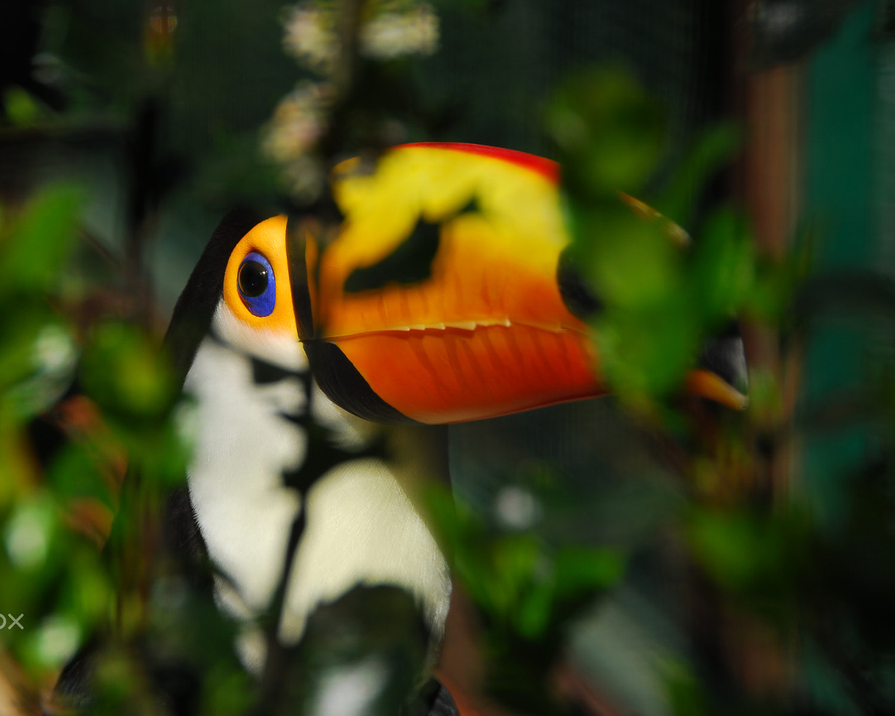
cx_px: 394
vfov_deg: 6.1
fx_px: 6727
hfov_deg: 7.6
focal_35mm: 254
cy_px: 357
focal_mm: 150
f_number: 7.1
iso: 100
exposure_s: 1/180
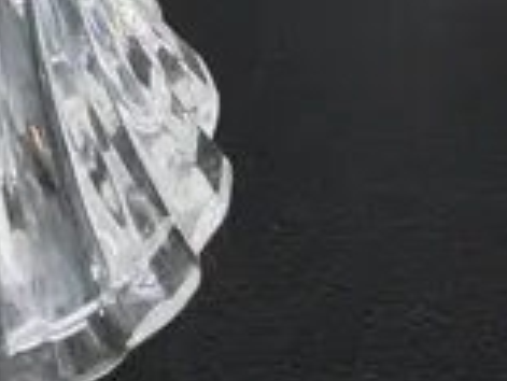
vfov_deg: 8.1
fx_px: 2580
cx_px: -268
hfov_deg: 10.8
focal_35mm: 176
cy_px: -365
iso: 64
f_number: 2
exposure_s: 1/100
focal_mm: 2.87
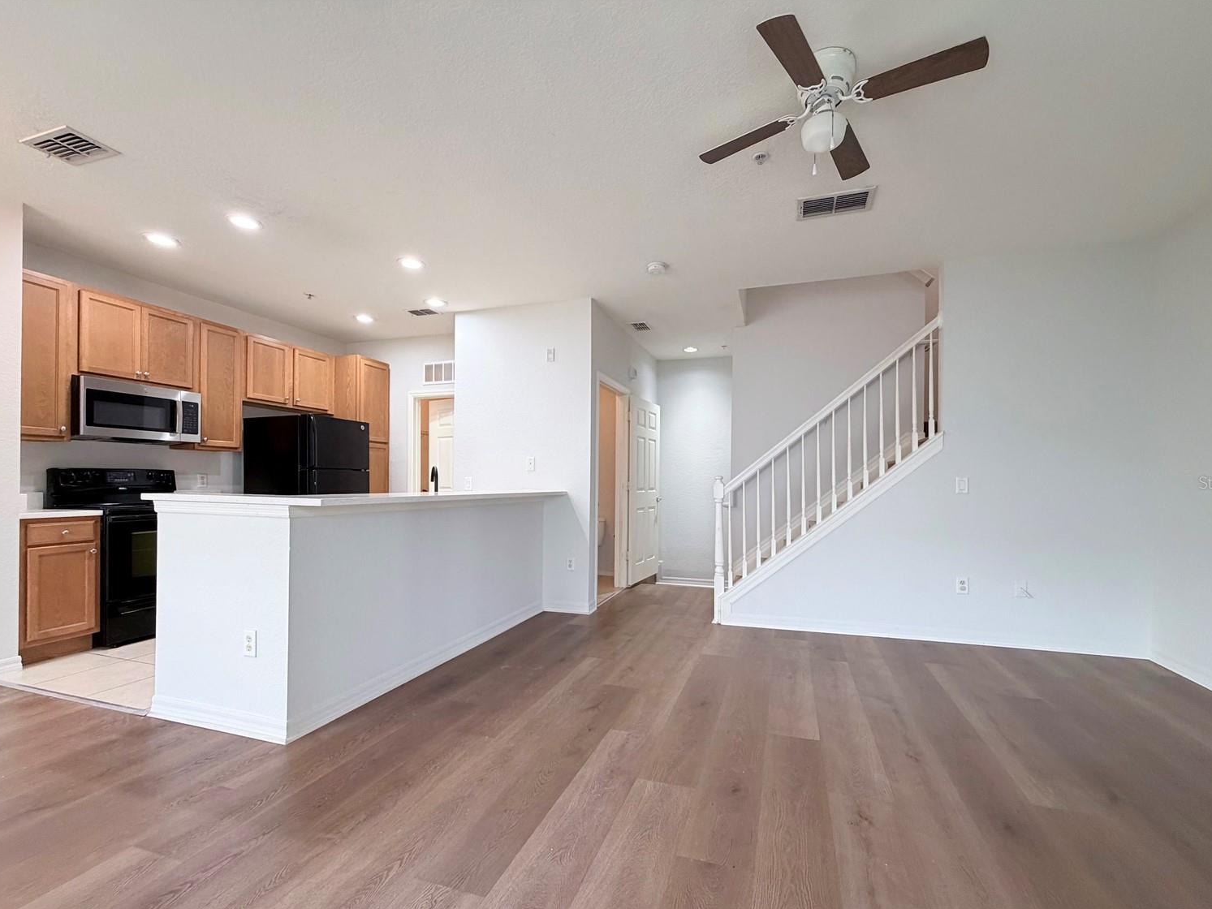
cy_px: 482
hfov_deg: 98.1
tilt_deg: +1.2
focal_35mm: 15
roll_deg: -0.1
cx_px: 626
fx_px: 525
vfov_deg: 81.7
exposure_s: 1/120
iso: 320
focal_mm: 2.22
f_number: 2.2
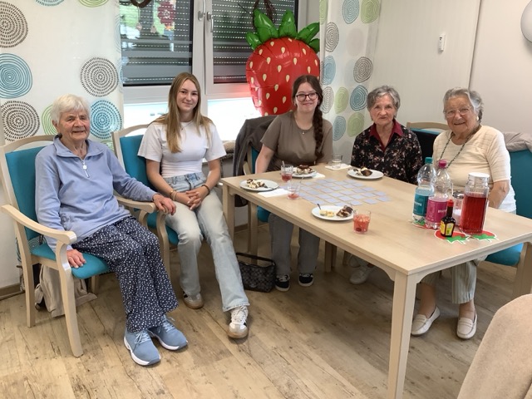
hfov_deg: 58.4
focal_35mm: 31
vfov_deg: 45.4
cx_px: 266
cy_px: 200
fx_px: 476
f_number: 2.4
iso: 50
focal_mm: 3.3
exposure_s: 1/50
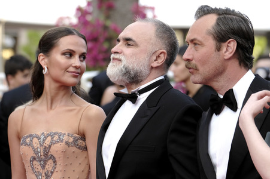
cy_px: 90
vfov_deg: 5.8
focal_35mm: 238
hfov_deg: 8.7
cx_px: 135
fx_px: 1784
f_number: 4.8
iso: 1000
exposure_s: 1/500
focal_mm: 158.8
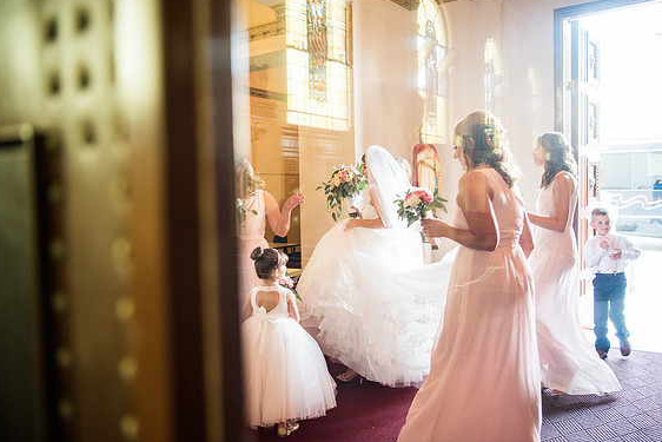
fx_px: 589
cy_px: 221
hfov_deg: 58.7
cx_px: 327
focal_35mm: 32
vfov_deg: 41.1
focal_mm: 31
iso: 560
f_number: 2.8
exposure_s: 1/100
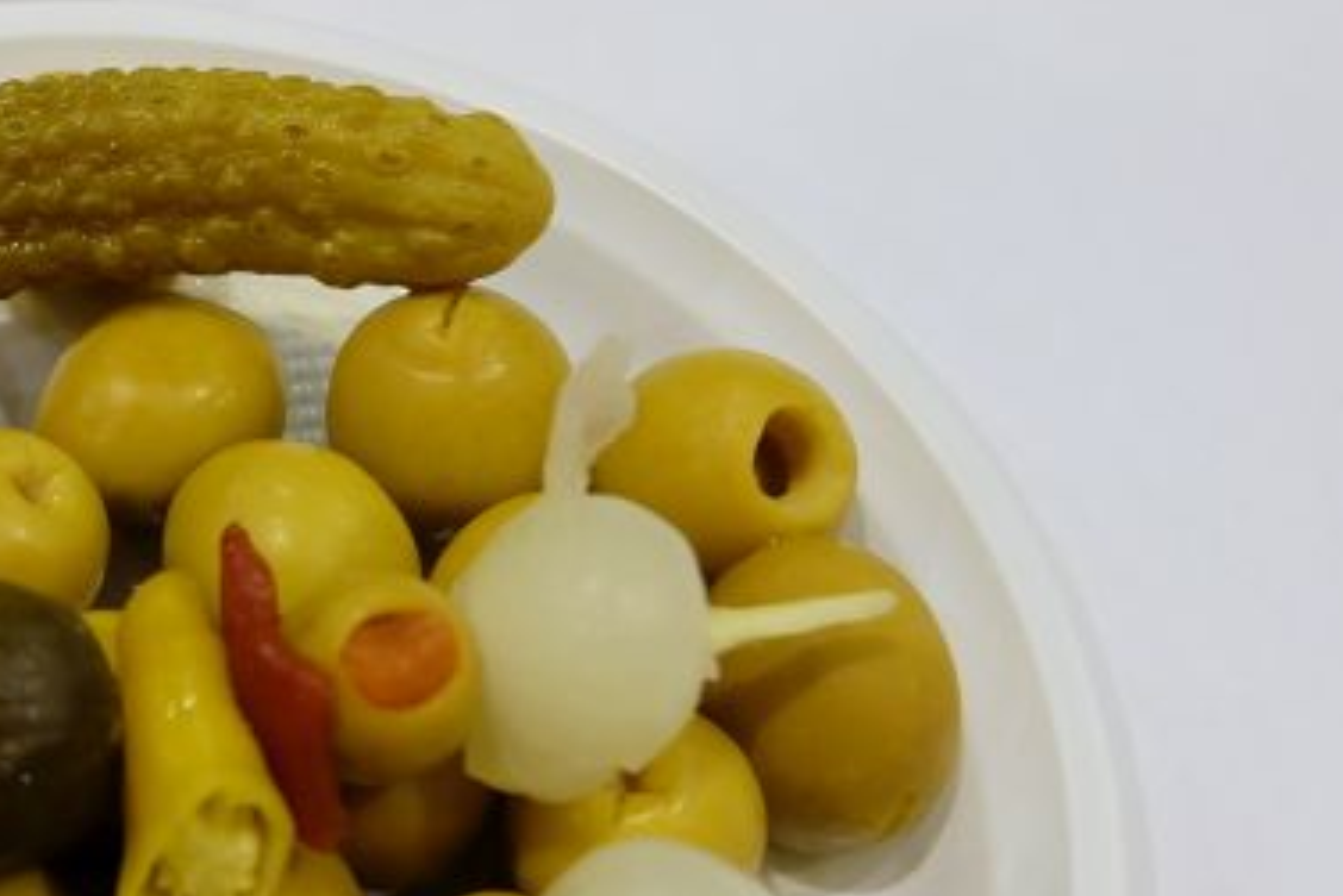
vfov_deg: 25.1
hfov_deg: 36.0
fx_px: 1903
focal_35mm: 51
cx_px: 82
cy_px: 910
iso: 400
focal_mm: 16
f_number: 4
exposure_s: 1/34
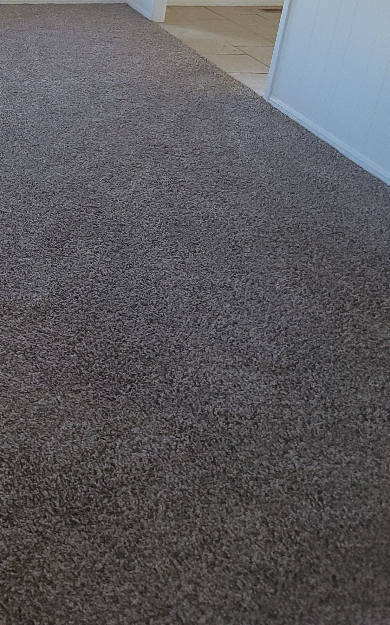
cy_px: 30
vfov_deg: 54.9
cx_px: -54
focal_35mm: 28
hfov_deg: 36.5
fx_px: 476
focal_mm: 2.2
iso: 100
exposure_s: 1/30
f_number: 2.2
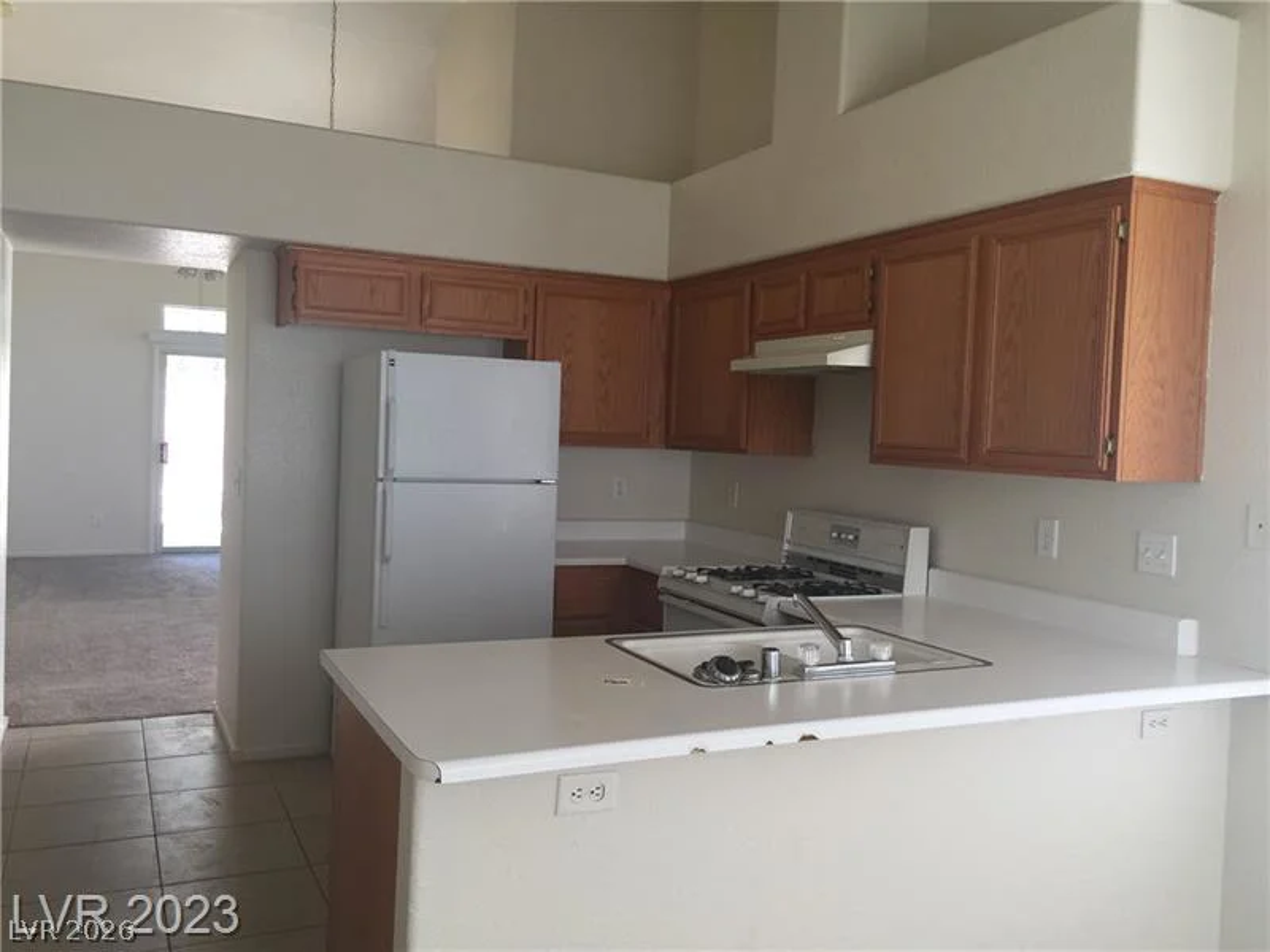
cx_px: 635
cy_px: 476
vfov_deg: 48.2
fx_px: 1064
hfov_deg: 61.7
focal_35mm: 29
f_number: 2.2
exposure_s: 1/40
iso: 32
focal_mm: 4.15
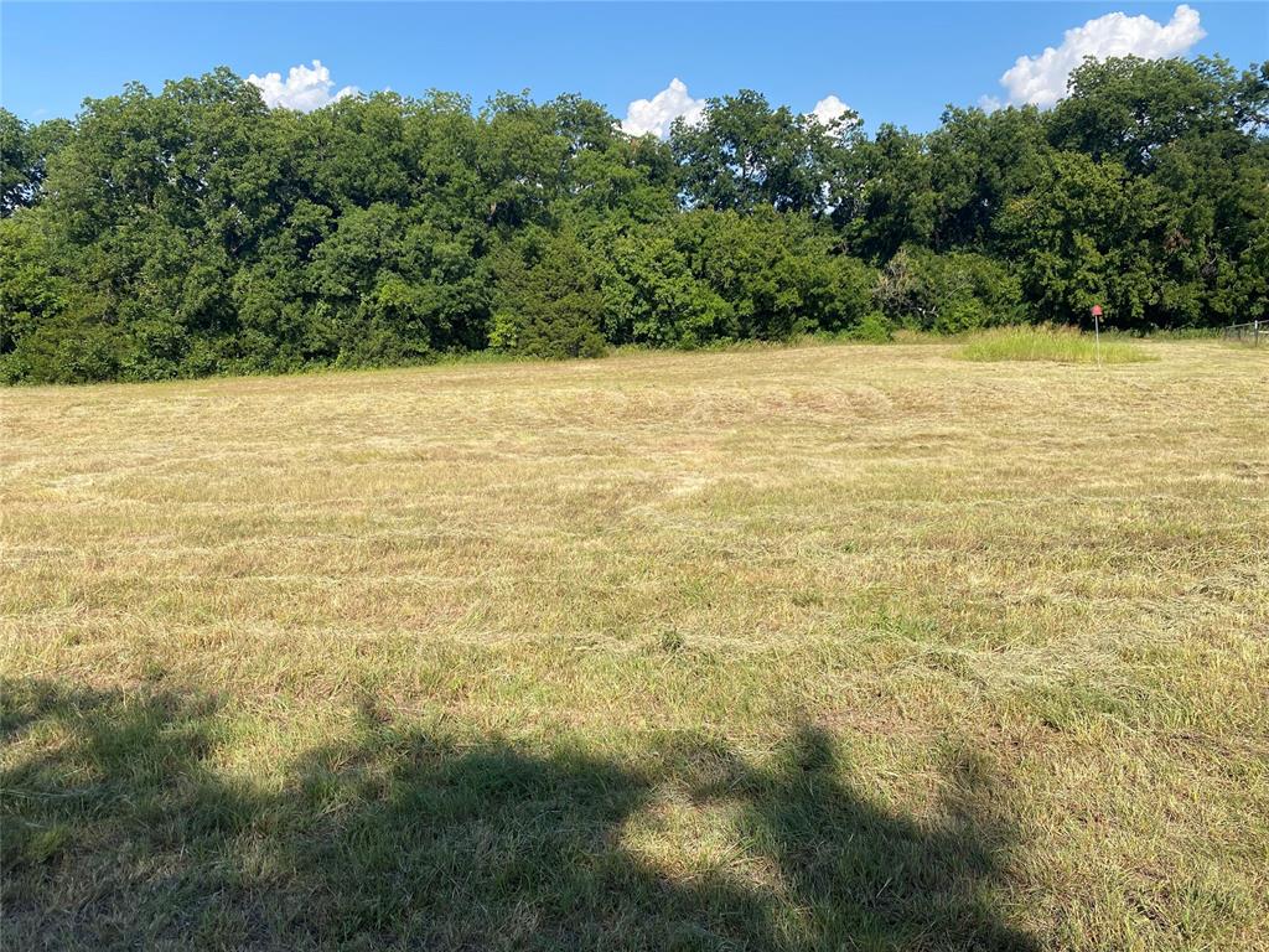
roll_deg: +0.6
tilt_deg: -13.5
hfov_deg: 67.3
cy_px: 476
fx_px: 953
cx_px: 634
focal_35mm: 26
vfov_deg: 53.1
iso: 32
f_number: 1.8
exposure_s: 1/2463
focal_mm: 4.25
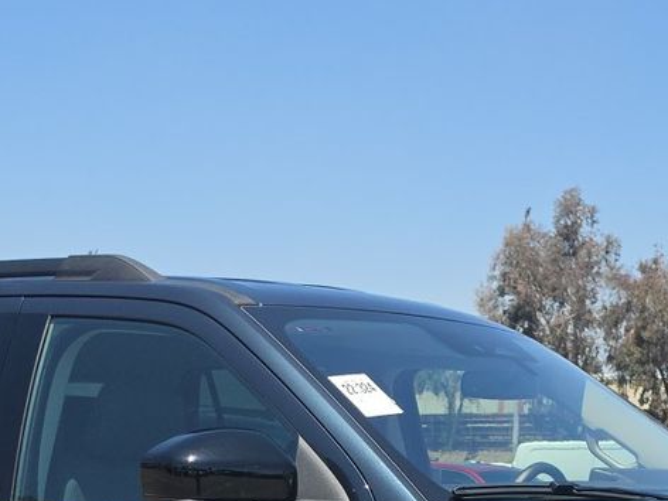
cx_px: 351
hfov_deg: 25.0
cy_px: 710
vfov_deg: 17.3
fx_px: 1505
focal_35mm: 78
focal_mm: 6.5
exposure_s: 1/4649
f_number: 1.4
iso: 64
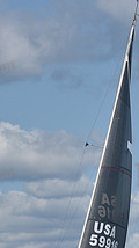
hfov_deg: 3.2
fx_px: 2522
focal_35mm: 384
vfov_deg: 5.6
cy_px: 233
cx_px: 75
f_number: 6.3
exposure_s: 1/1250
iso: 250
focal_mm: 135
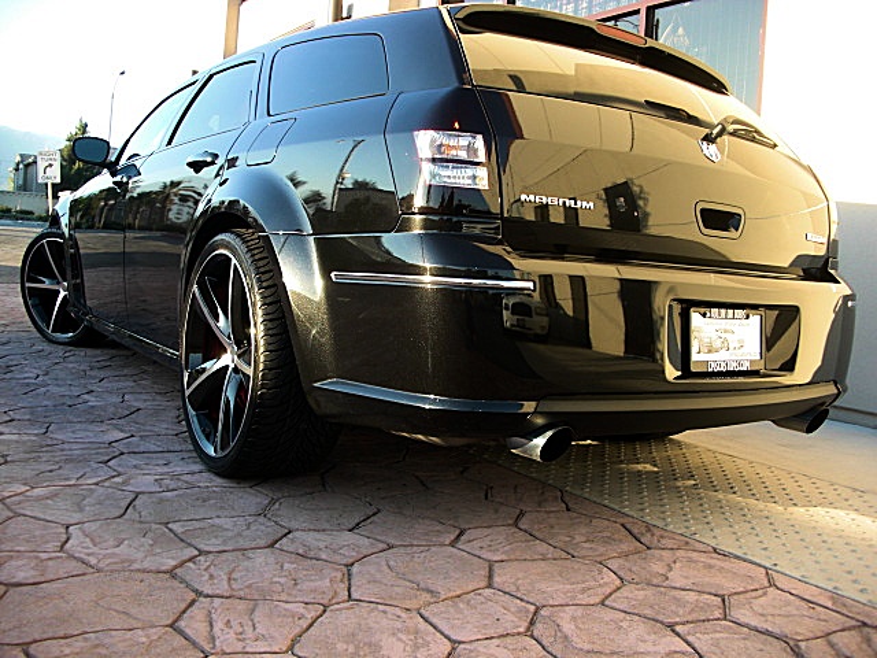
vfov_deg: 39.7
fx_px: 912
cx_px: 438
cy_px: 329
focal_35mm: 36
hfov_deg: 51.4
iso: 50
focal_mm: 6.3
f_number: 2.8
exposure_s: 1/125
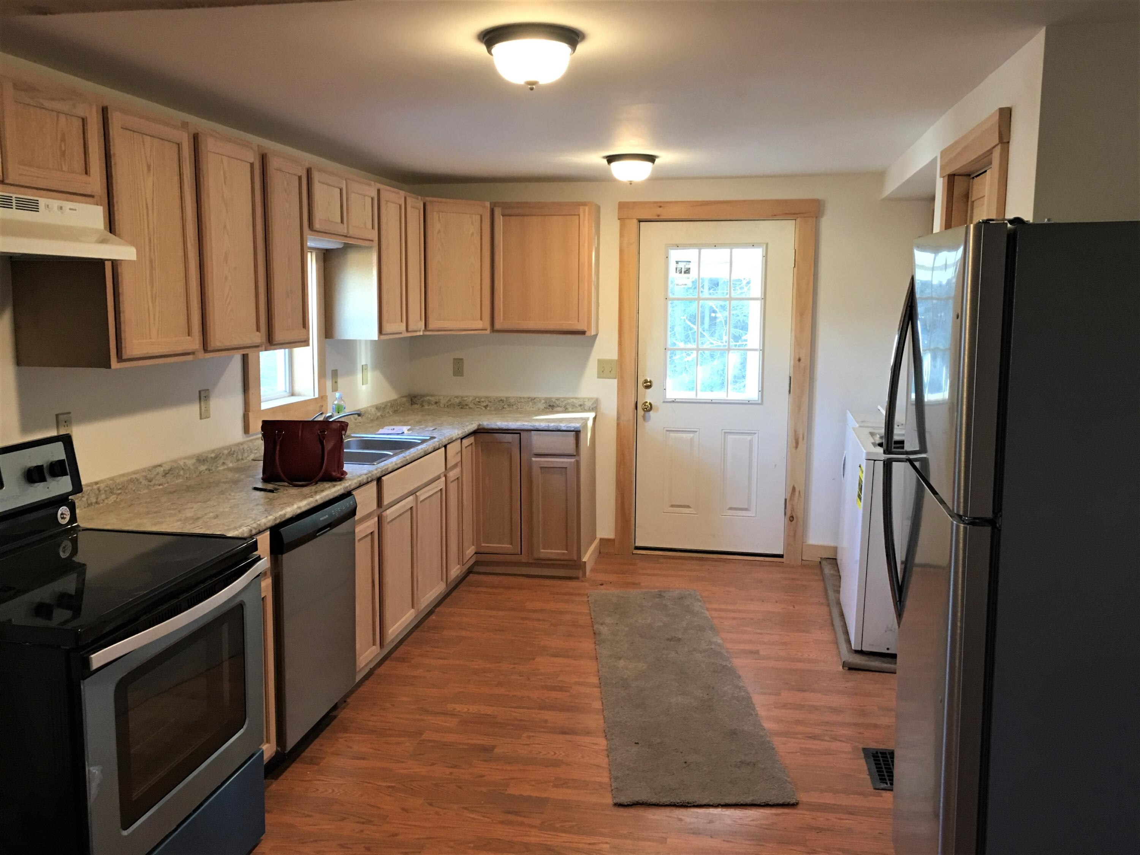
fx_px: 955
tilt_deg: -5.8
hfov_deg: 61.7
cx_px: 570
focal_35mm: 29
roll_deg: -1.1
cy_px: 428
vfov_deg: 48.2
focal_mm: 4.15
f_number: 2.2
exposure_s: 1/15
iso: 64
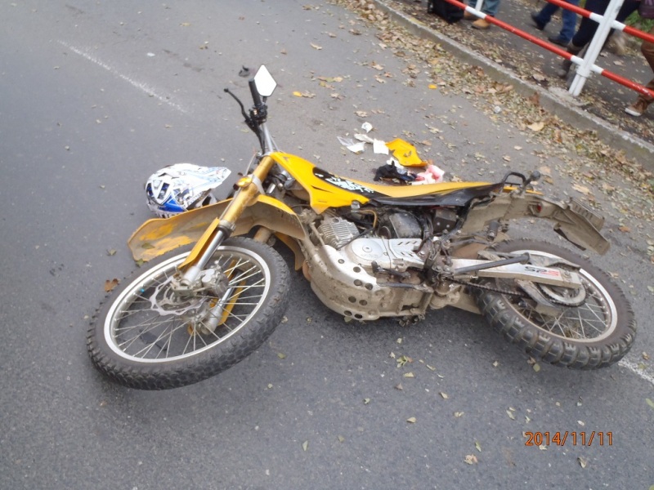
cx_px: 327
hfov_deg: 63.4
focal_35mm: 28
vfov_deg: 49.7
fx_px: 529
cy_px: 245
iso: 125
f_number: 3.9
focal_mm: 5
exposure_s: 1/30
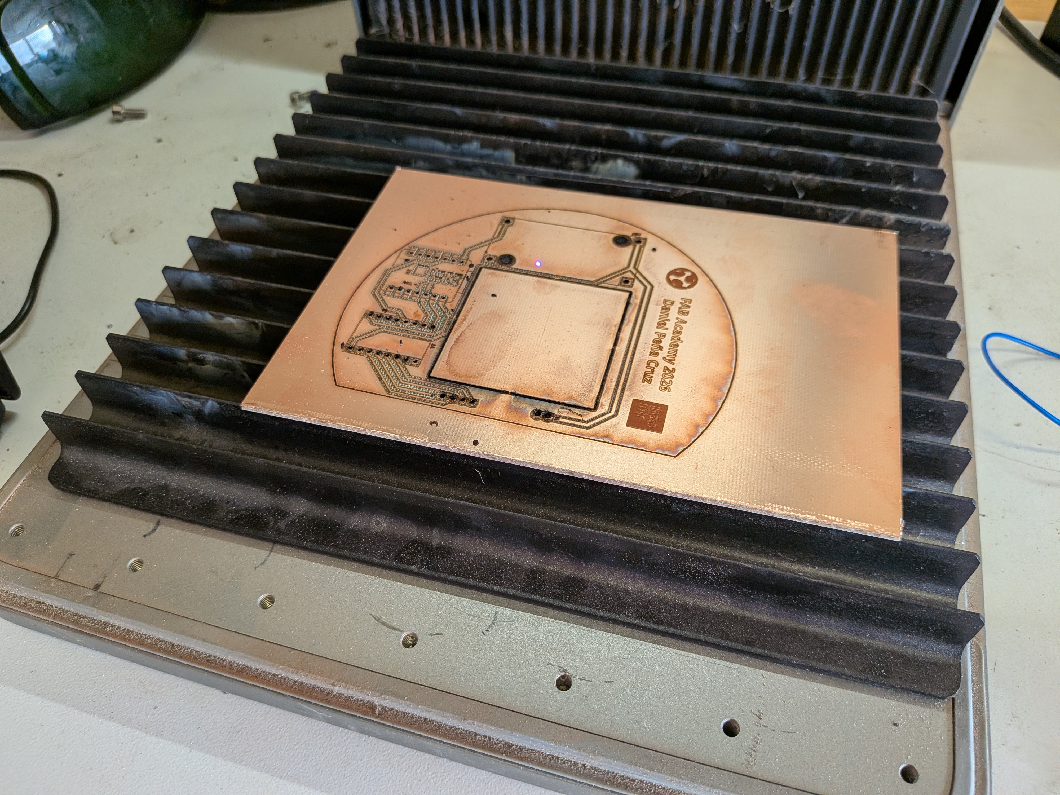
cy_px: 398
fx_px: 735
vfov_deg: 56.8
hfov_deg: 71.6
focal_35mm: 24
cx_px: 530
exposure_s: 1/120
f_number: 1.7
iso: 73
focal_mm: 4.53
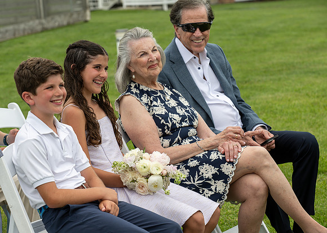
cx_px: 154
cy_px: 116
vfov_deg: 10.2
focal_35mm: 141
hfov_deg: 14.2
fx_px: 1313
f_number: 8
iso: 140
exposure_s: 1/250
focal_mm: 135
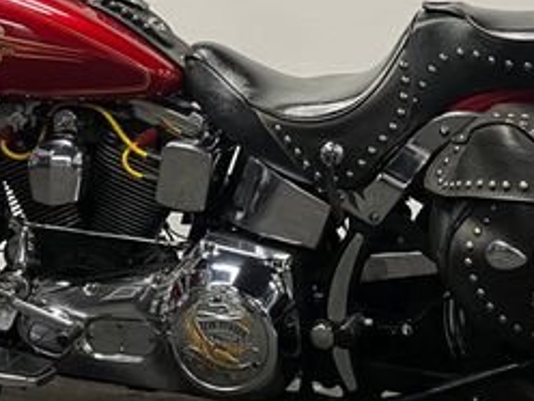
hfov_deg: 29.0
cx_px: 250
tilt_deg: +0.3
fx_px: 1034
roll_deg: -1.1
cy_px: 112
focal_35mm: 67
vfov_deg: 21.8
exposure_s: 1/50
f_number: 1.6
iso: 80
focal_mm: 5.1
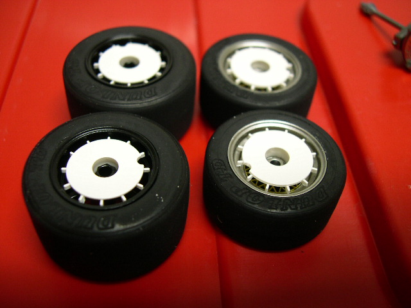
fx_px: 451
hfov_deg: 49.0
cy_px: 154
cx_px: 206
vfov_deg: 37.7
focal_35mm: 38
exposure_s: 1/5.4
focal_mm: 8
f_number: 2.8
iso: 100
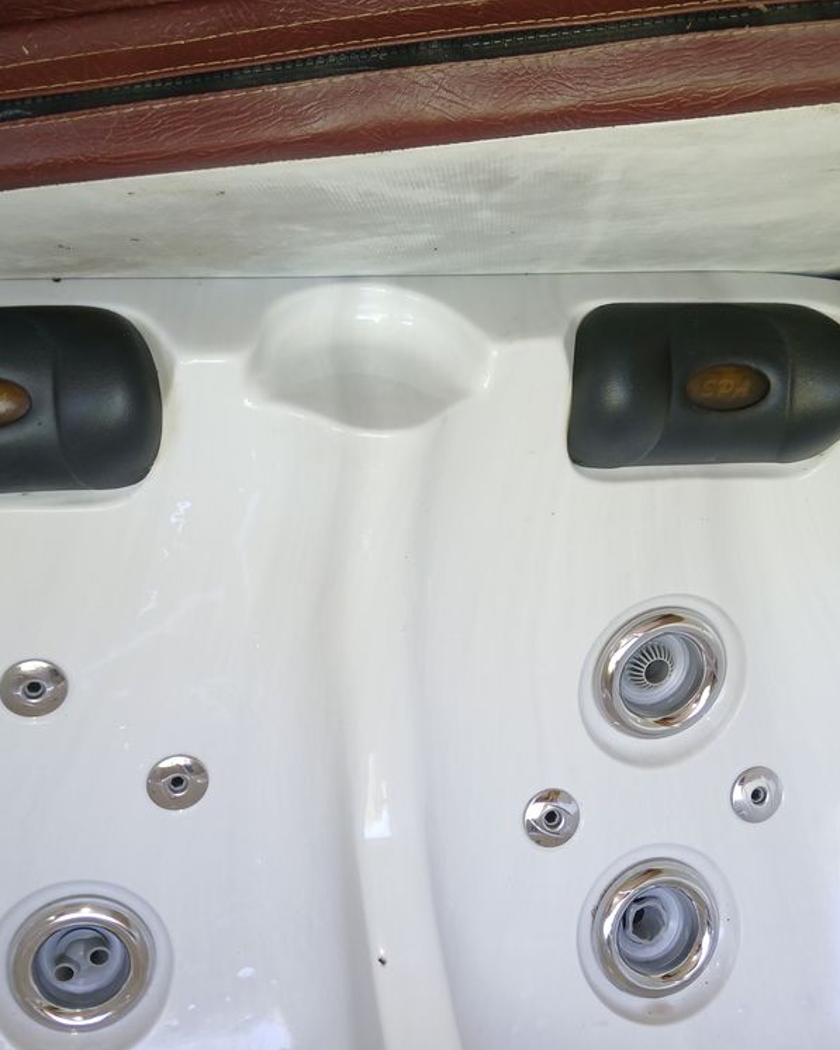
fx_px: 1056
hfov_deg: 43.1
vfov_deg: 52.8
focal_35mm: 34
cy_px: 526
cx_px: 332
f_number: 1.8
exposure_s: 1/50
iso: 80
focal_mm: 3.98
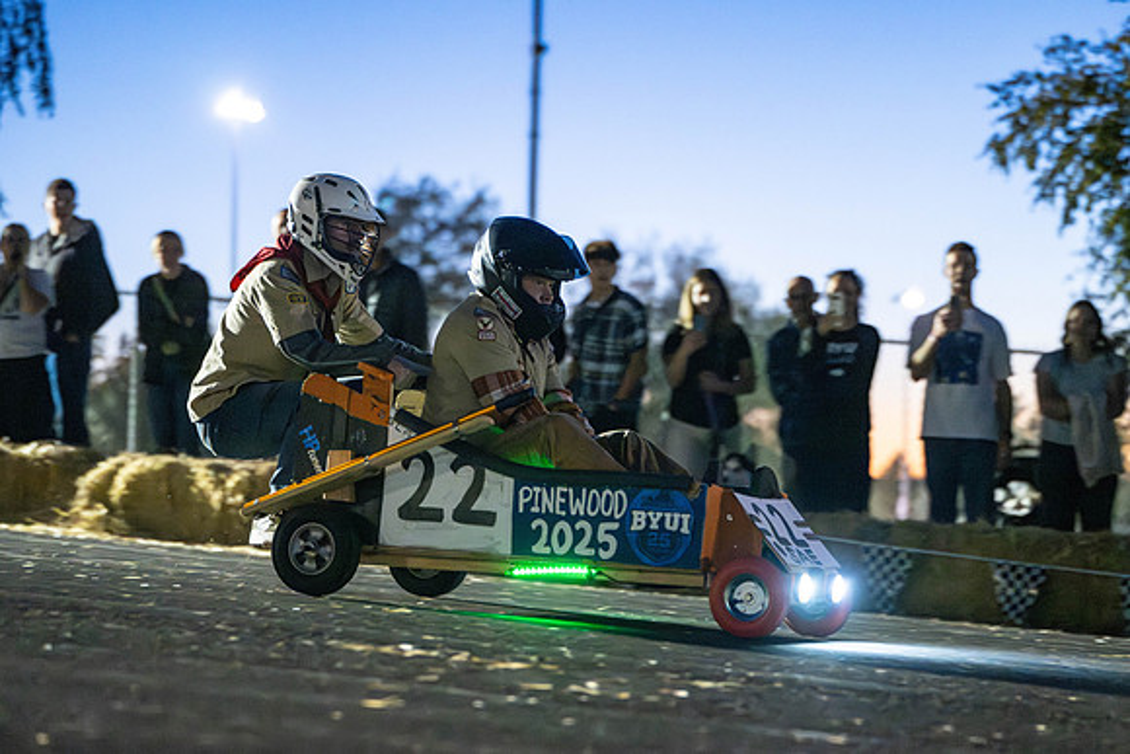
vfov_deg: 13.7
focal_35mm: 100
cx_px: 565
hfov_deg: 20.4
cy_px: 377
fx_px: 3139
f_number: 2.8
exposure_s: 1/320
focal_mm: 100
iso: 10000
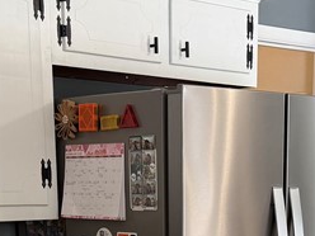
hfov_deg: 19.7
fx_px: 901
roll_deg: +0.1
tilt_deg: -10.8
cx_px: 229
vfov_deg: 14.1
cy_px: 345
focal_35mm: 99
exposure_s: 1/120
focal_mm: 6.76
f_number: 1.78
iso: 125
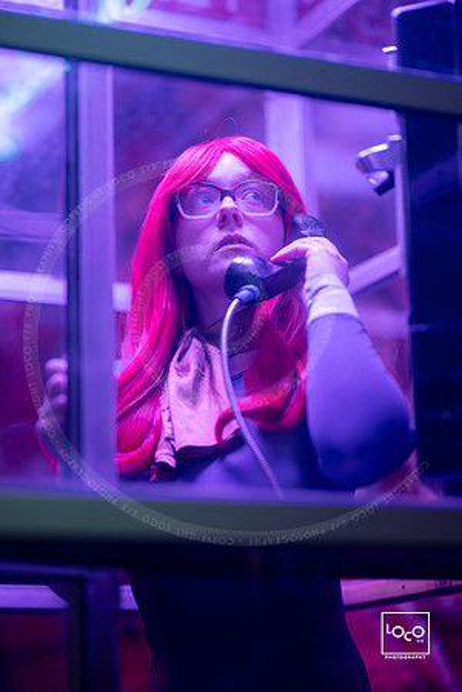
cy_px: 346
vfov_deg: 23.9
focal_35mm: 85
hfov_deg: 16.1
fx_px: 1636
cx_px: 231
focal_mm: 85
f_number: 1.3
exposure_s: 1/200
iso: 500
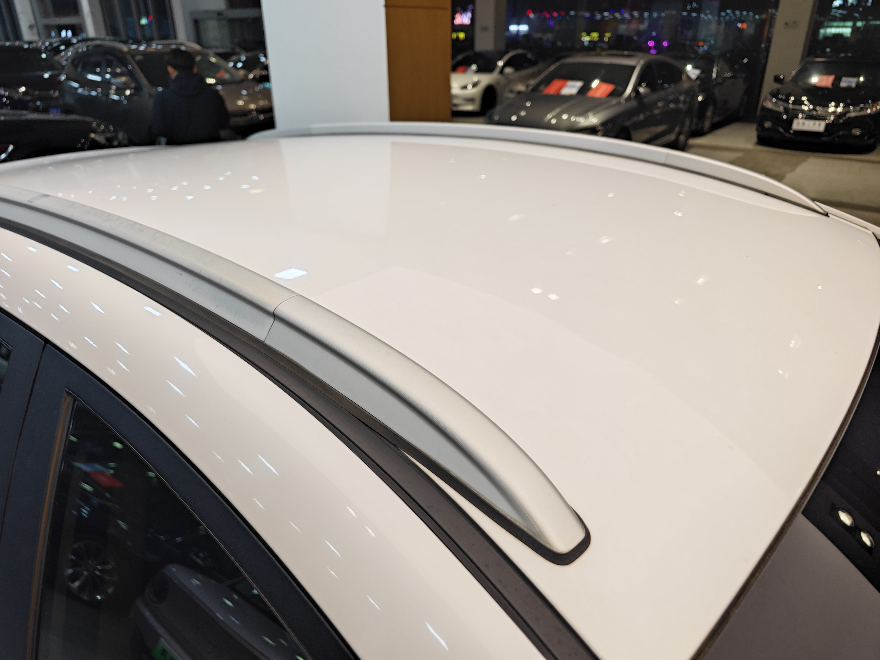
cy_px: 330
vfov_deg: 58.9
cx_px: 440
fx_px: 585
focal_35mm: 23
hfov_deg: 73.9
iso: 160
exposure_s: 1/100
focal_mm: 8.7
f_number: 1.9
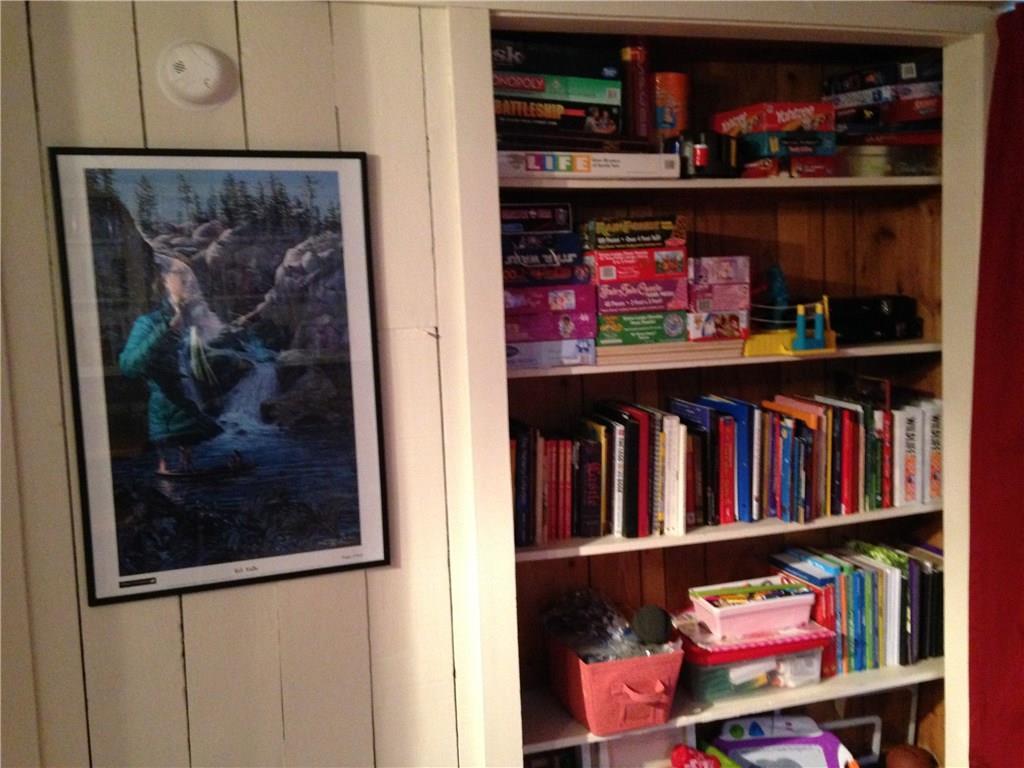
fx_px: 976
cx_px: 512
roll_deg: +2.3
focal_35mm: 33
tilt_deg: -4.9
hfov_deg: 55.4
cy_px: 384
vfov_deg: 42.9
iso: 500
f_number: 2.4
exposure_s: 1/15
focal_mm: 4.12
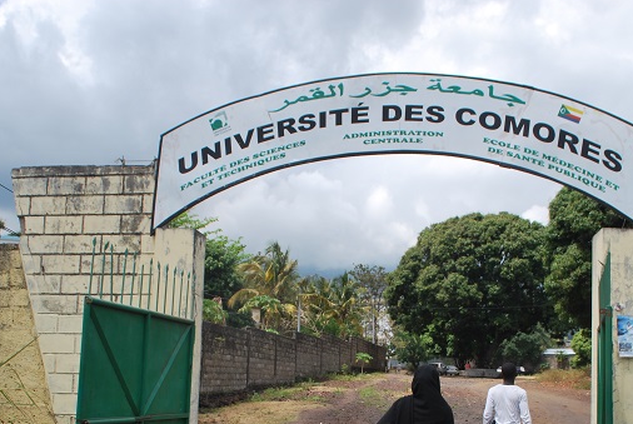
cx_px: 329
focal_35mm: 40
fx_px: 704
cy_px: 303
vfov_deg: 33.0
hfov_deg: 48.4
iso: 100
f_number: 8
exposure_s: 1/250
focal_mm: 18
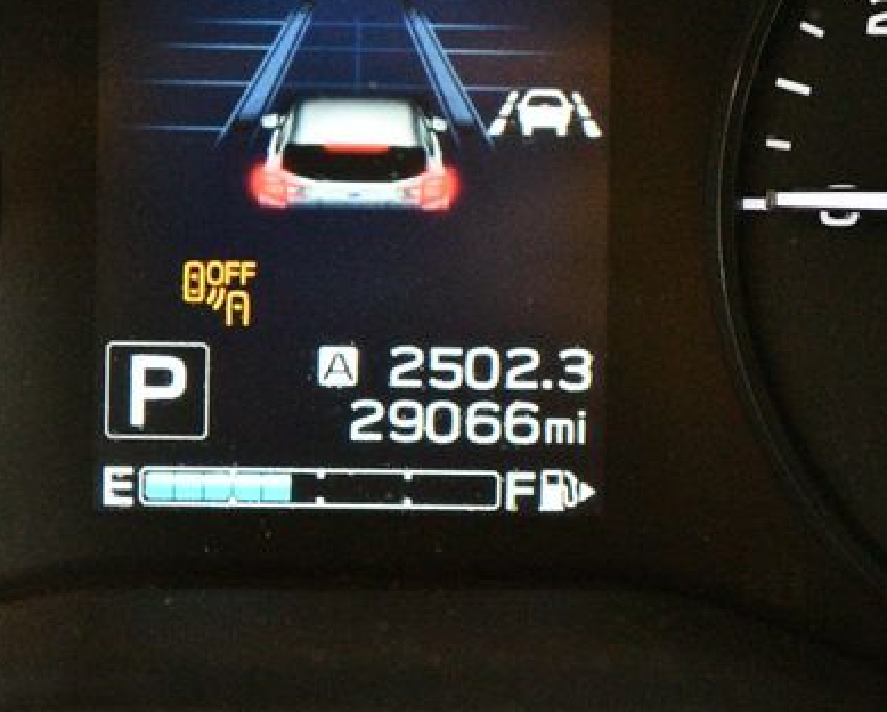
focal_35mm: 111
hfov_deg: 17.3
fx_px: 2917
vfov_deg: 13.9
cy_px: 326
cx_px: 388
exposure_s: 1/40
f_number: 5.6
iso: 12800
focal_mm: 48
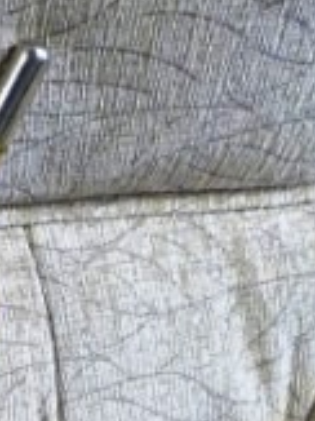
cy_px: 517
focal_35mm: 77
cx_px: -8
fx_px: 935
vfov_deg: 23.1
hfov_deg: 18.6
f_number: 2.8
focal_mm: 5
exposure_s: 1/30
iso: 400
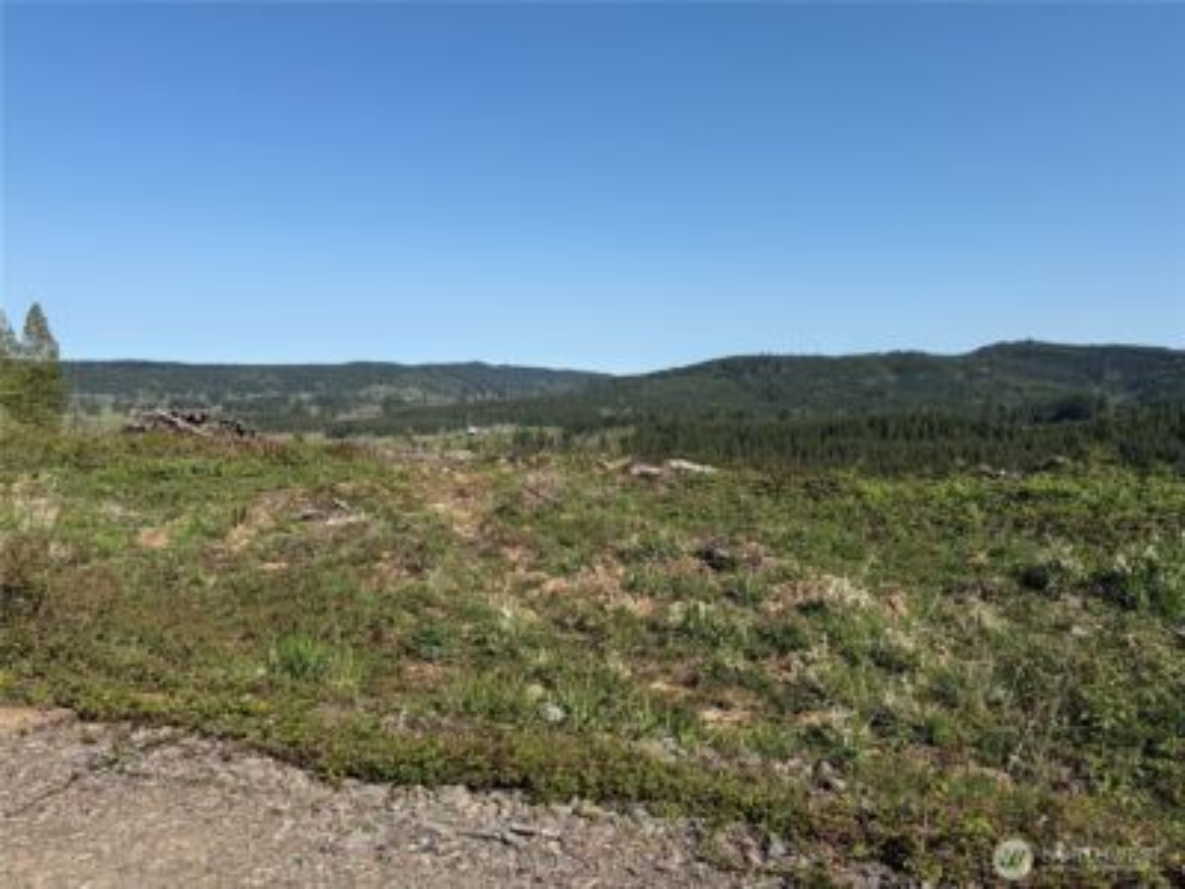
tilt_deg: -6.6
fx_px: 822
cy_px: 444
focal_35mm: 24
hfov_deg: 71.6
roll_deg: -1.1
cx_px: 592
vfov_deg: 56.8
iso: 80
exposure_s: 1/4975
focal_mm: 6.76
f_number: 1.78
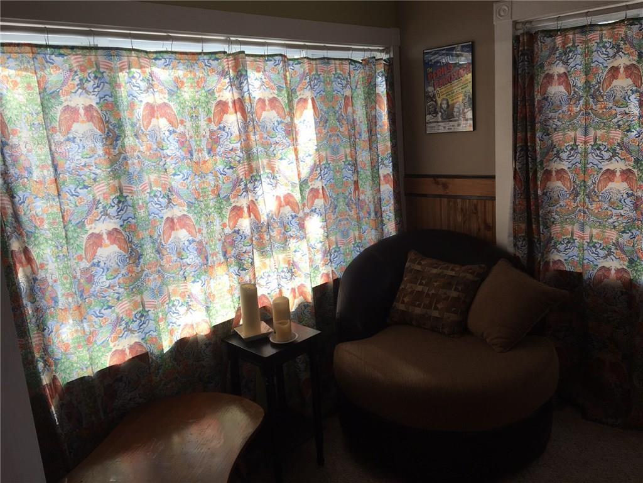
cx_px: 322
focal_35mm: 29
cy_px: 242
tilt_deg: -12.2
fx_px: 539
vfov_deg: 48.2
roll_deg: +4.6
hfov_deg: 61.7
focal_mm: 4.15
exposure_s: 1/120
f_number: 2.2
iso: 25
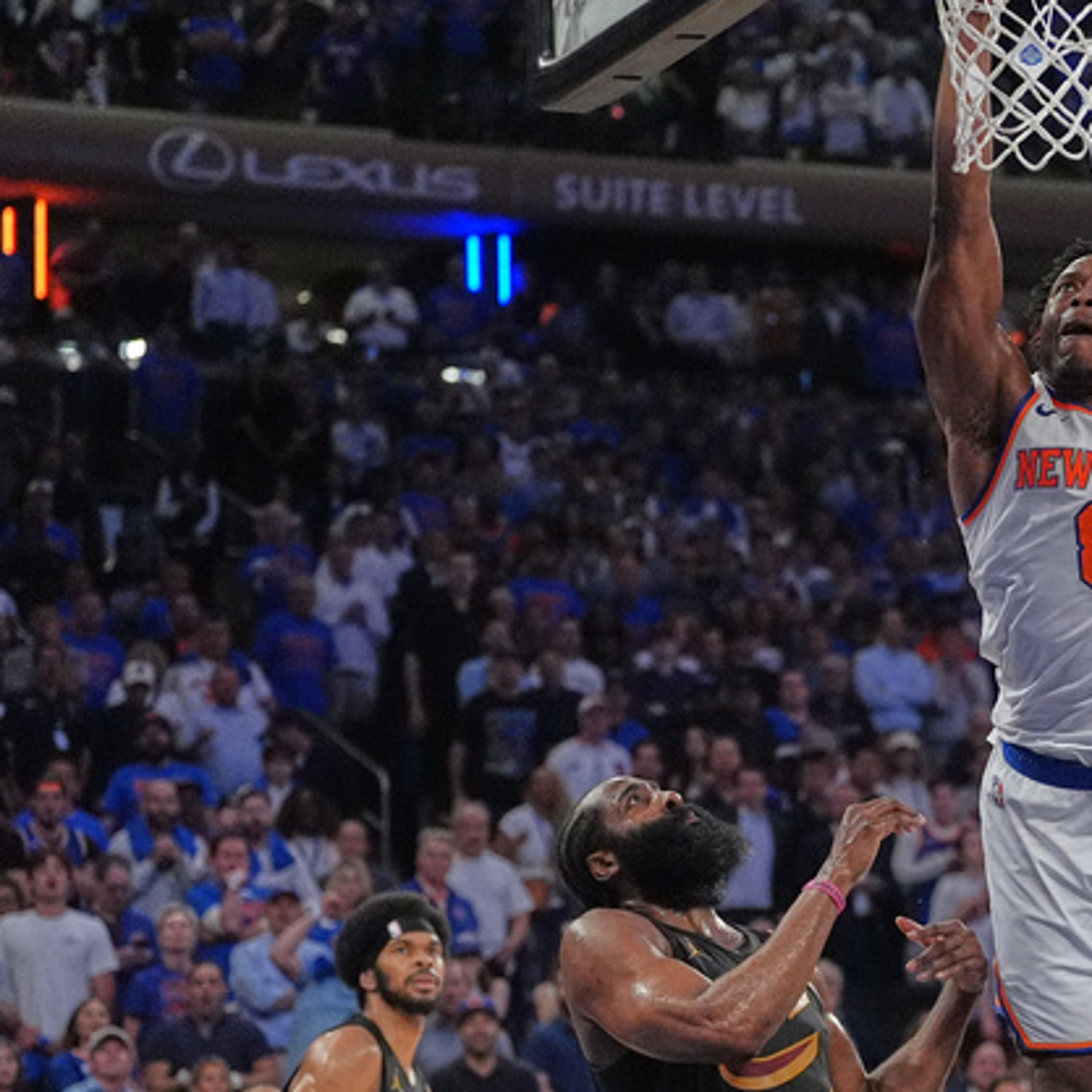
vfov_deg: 12.0
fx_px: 5211
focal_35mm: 146
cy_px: 626
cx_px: 1160
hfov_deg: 11.8
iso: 4000
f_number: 2.8
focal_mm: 70
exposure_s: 1/2000
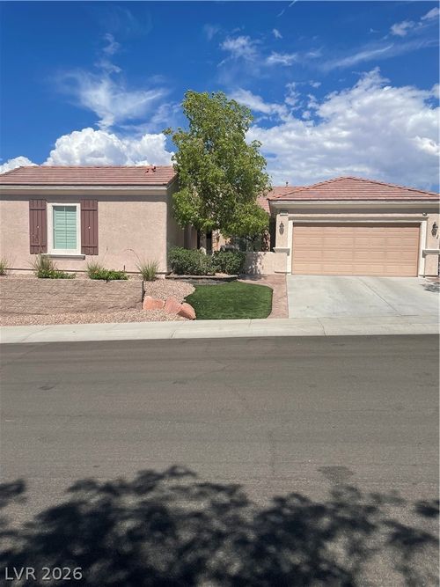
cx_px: 220
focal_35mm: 26
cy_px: 294
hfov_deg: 53.0
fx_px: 441
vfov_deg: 67.3
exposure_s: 1/5291
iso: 32
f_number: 1.6
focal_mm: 4.2
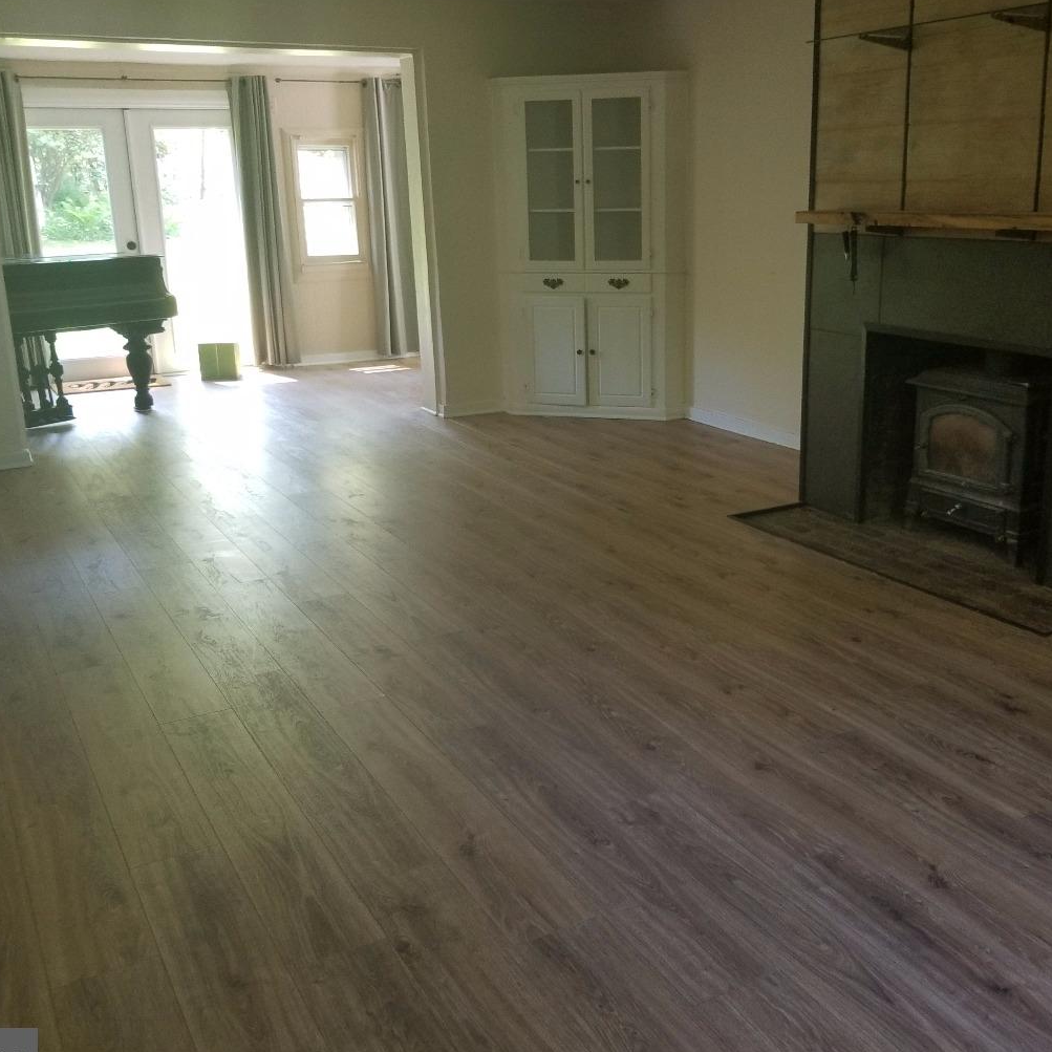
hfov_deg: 49.5
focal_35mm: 33
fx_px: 1135
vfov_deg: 49.7
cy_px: 521
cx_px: 609
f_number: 1.7
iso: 160
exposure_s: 1/47
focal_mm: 4.25
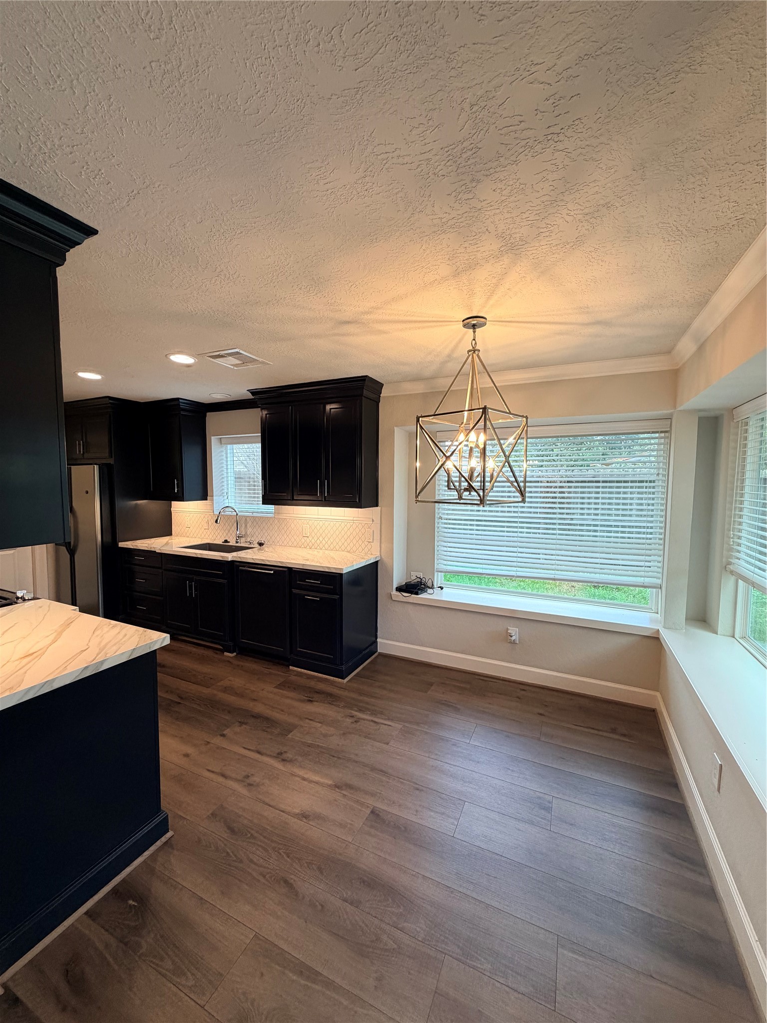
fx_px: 414
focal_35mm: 14
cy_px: 512
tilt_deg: -4.3
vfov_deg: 102.1
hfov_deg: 85.7
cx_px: 384
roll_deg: -0.6
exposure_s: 1/120
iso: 160
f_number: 2.2
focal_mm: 2.22
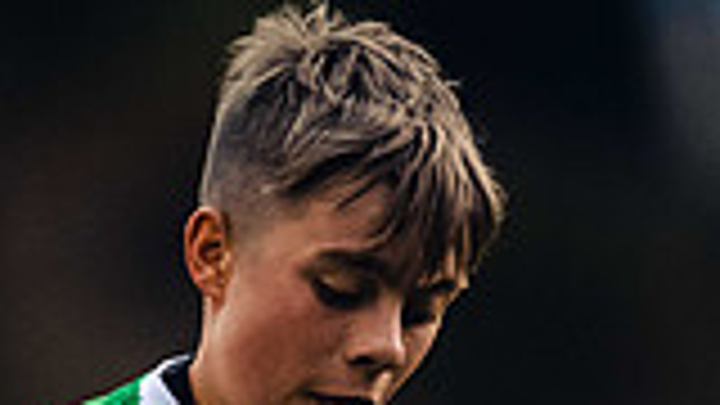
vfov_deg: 0.7
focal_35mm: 1634
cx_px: 199
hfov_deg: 1.3
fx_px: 31196
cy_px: 699
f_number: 2.8
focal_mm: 400
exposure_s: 1/500
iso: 3200
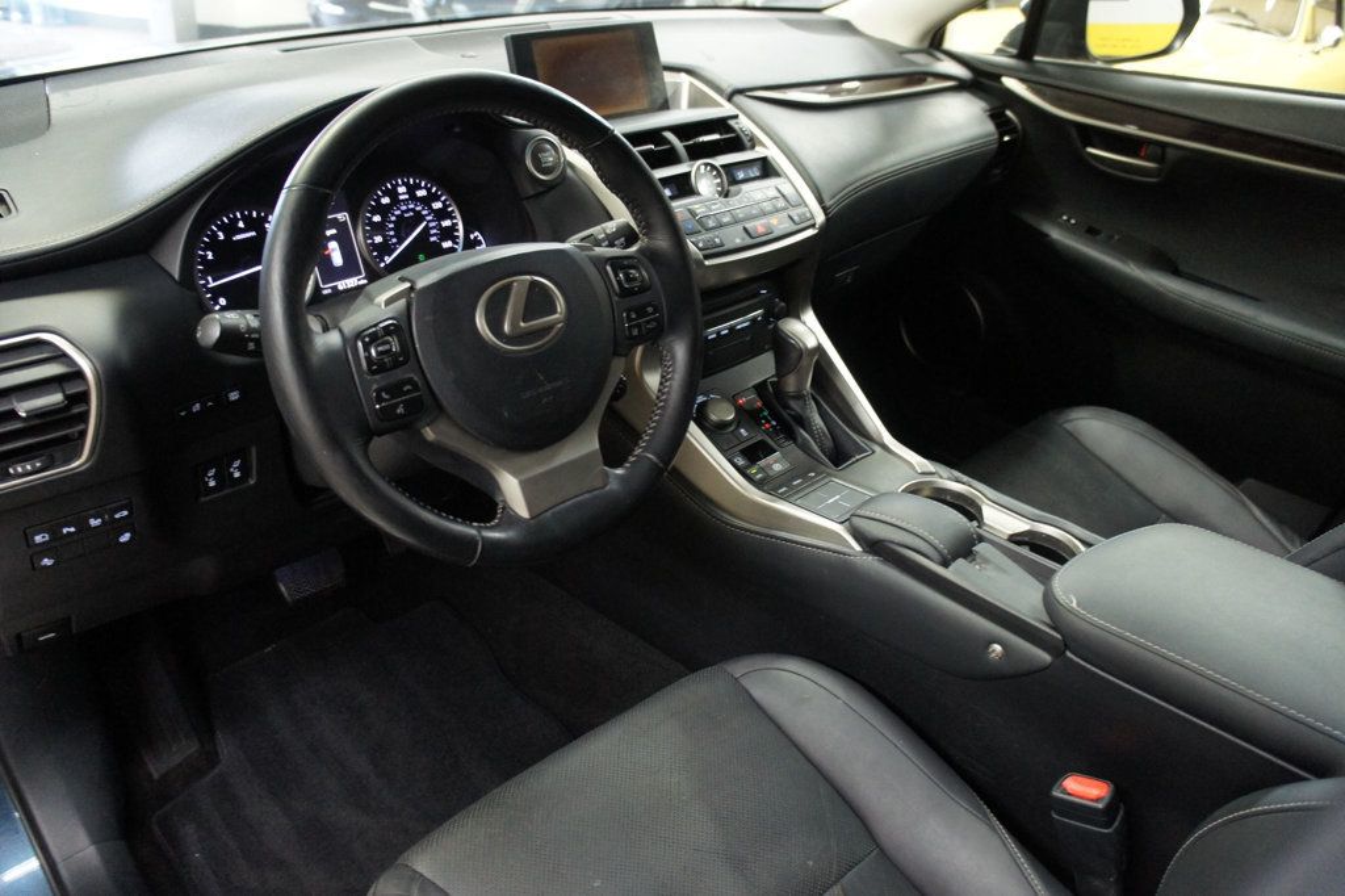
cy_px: 448
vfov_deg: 47.9
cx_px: 672
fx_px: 1008
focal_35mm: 27
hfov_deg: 67.4
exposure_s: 1/30
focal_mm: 18
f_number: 3.5
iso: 1600
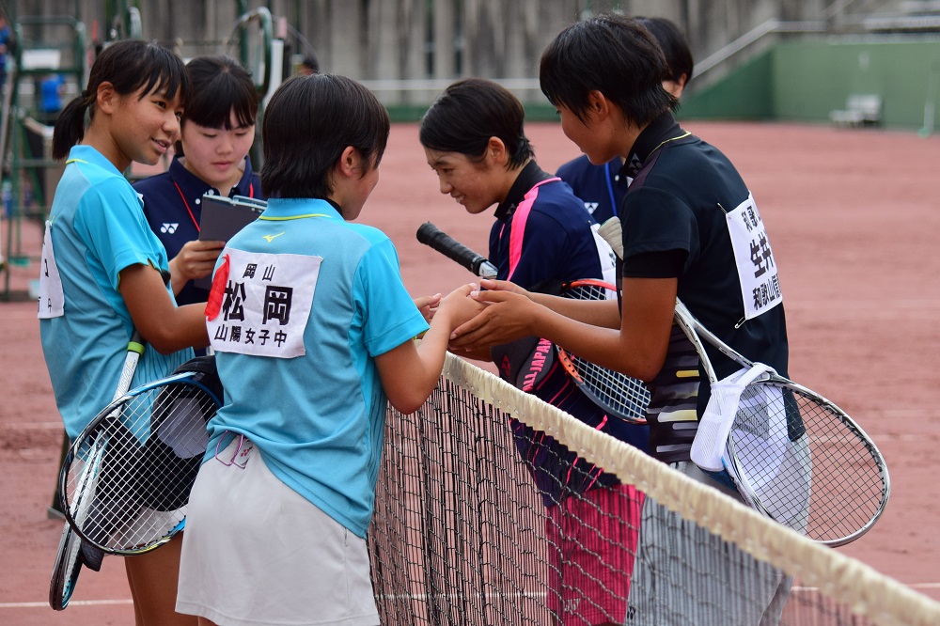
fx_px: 3328
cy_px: 313
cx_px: 470
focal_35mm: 128
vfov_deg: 10.7
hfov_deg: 16.1
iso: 400
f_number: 4.5
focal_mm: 85
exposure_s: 1/1600
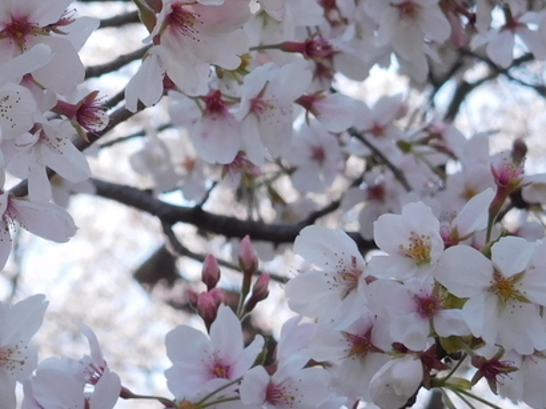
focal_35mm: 205
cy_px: 109
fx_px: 3232
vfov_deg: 7.2
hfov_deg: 9.6
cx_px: -41
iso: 125
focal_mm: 12.5
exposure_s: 1/400
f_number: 4.5
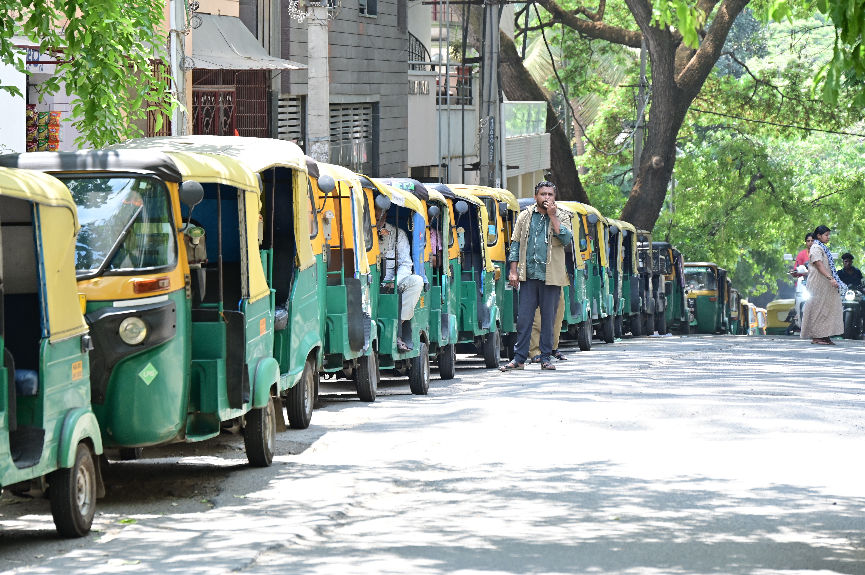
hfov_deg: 13.7
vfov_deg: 9.1
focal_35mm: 150
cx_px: 432
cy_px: 288
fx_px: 3602
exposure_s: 1/200
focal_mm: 150
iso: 800
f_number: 8
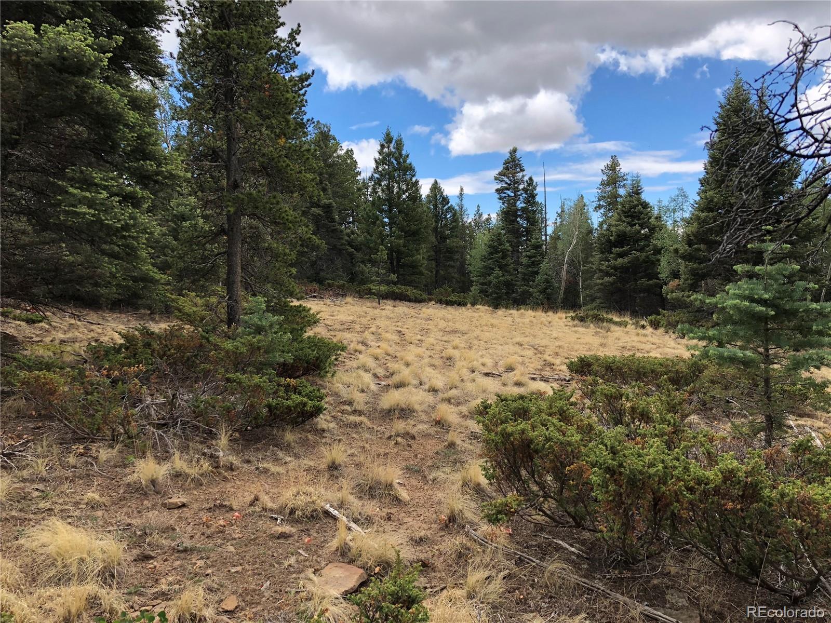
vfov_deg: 49.7
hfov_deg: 63.4
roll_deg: +0.8
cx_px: 416
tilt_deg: -3.7
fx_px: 672
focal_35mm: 28
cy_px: 312
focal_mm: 4
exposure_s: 1/615
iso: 20
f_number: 1.8
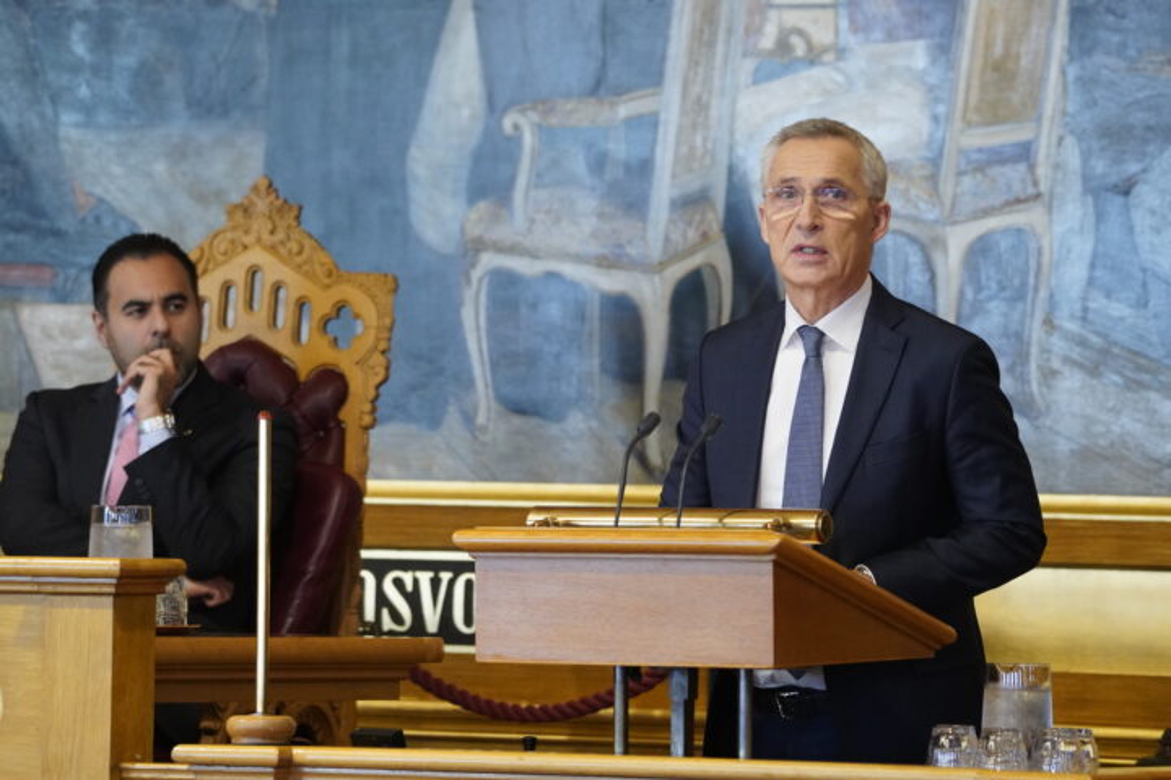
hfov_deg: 7.5
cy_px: 390
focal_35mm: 273
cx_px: 586
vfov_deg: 5.0
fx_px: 8879
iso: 4000
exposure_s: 1/250
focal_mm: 182
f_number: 4
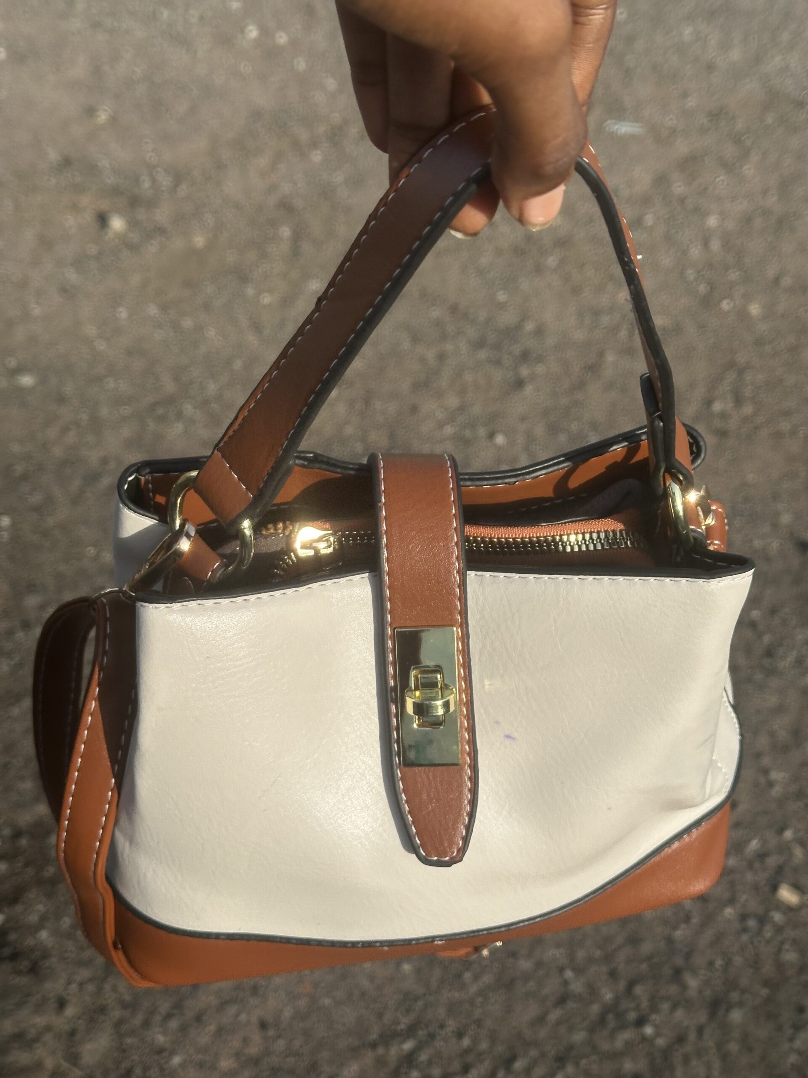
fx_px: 1494
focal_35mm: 48
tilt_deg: -48.2
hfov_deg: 30.3
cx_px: 404
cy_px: 539
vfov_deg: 39.7
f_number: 1.78
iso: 64
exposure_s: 1/5263
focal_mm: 6.86
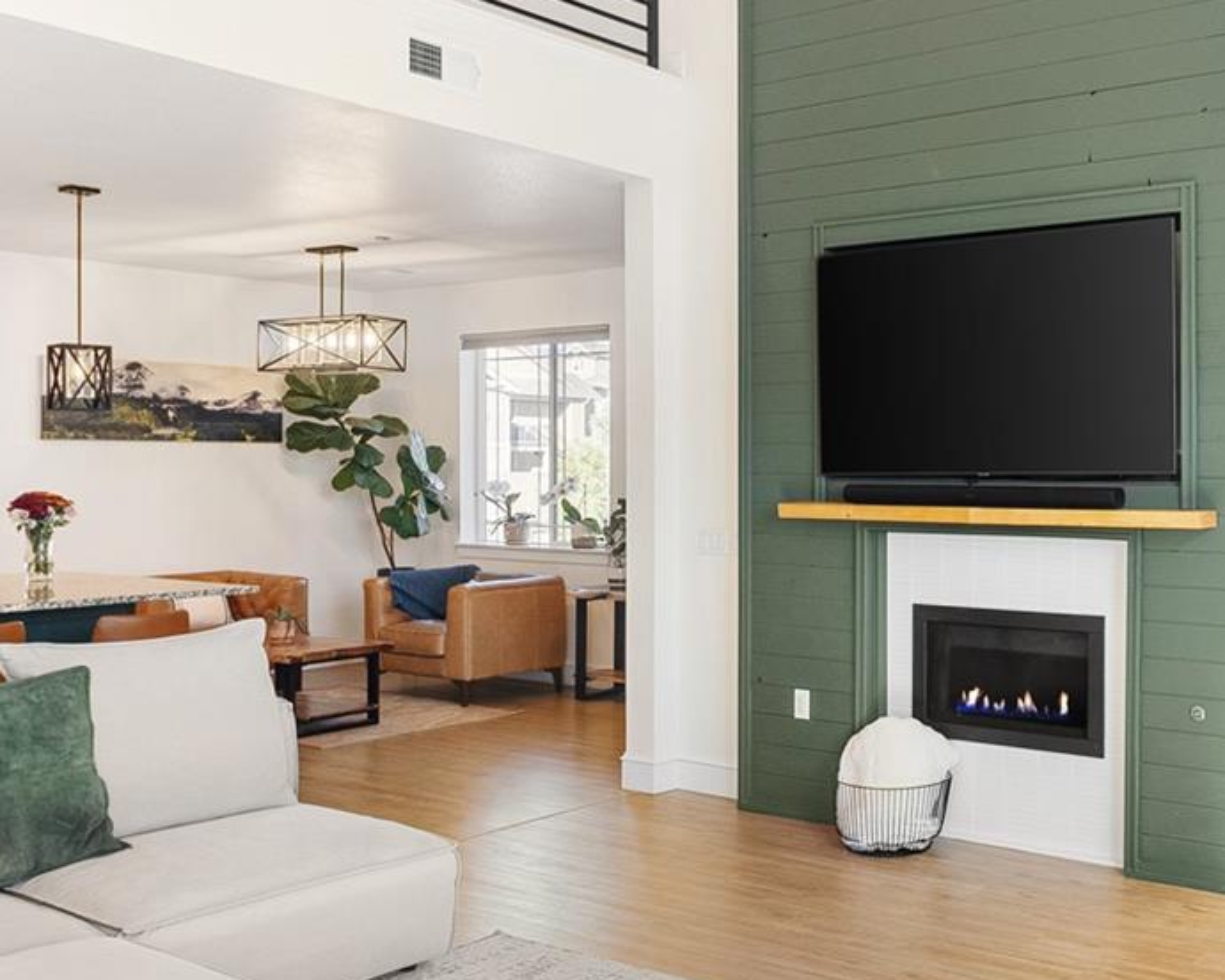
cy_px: 486
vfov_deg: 40.1
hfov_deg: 49.1
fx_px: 1341
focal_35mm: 37
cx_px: 582
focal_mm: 17
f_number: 8
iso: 400
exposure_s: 1/20
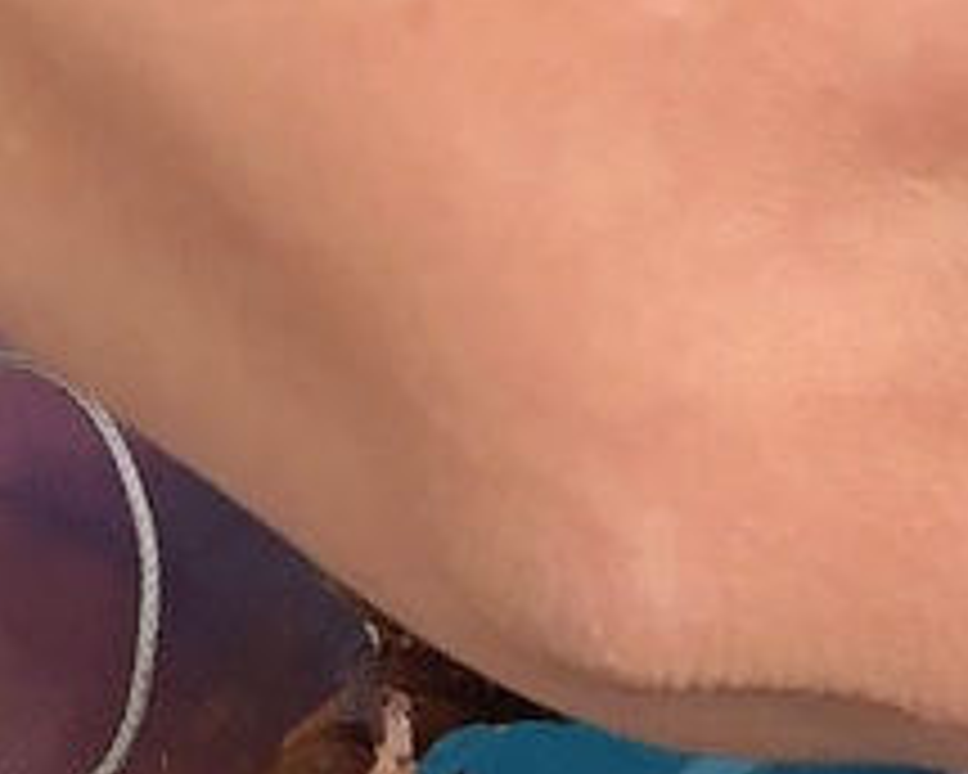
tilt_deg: -36.1
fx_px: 7764
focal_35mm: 271
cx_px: -1013
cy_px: 2302
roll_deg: -2.5
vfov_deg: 5.4
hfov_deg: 6.9
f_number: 1.8
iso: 20
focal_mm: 3.99
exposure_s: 1/281
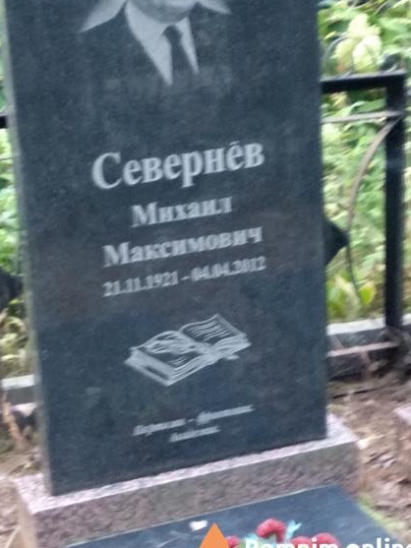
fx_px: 443
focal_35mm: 28
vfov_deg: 63.4
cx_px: 202
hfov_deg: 49.8
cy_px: 287
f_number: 2.2
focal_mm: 3.81
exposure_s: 1/17
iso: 1250
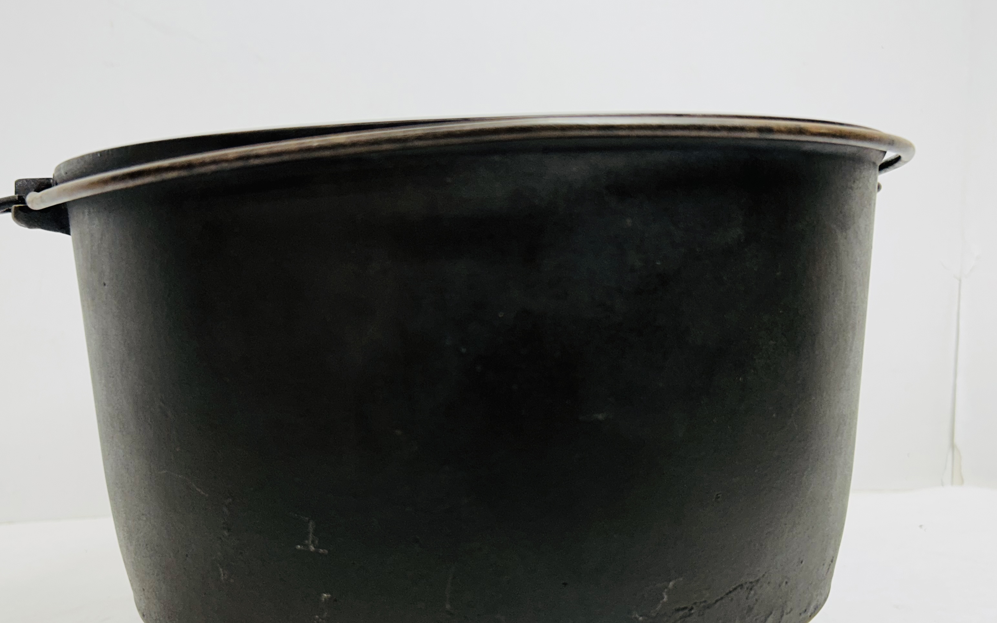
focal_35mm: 36
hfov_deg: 53.9
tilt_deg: -8.3
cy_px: 406
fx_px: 978
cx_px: 455
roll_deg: +1.5
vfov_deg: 35.1
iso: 40
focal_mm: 5.7
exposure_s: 1/193
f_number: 1.5
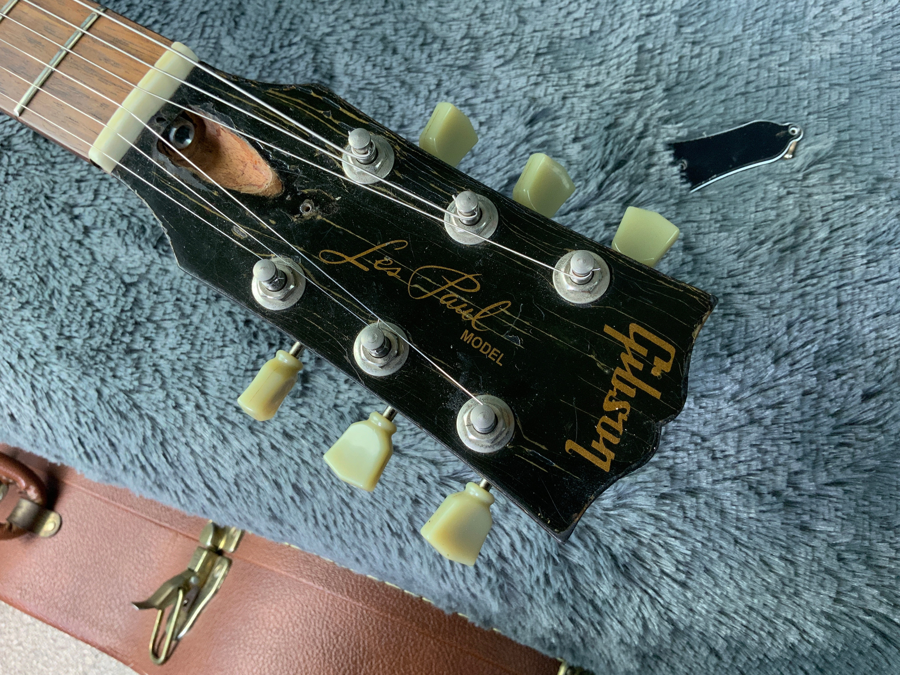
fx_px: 754
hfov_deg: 61.7
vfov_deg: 48.2
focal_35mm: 29
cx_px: 450
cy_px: 338
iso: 64
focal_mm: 3
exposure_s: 1/50
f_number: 1.8
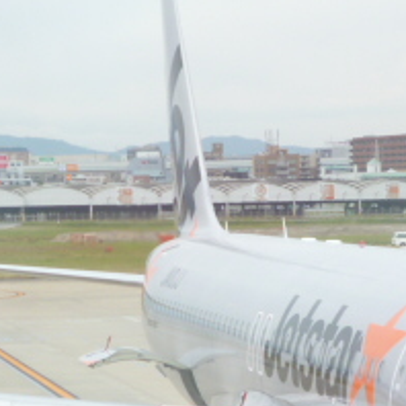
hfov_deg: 8.9
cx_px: 215
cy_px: 320
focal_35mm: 197
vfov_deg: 8.9
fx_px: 2614
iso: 100
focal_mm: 12.3
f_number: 4.5
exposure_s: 1/100
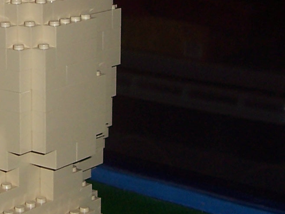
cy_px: 46
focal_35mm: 119
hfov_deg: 16.0
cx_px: -38
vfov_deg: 12.4
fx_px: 980
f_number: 2.7
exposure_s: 1/60
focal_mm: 5.6
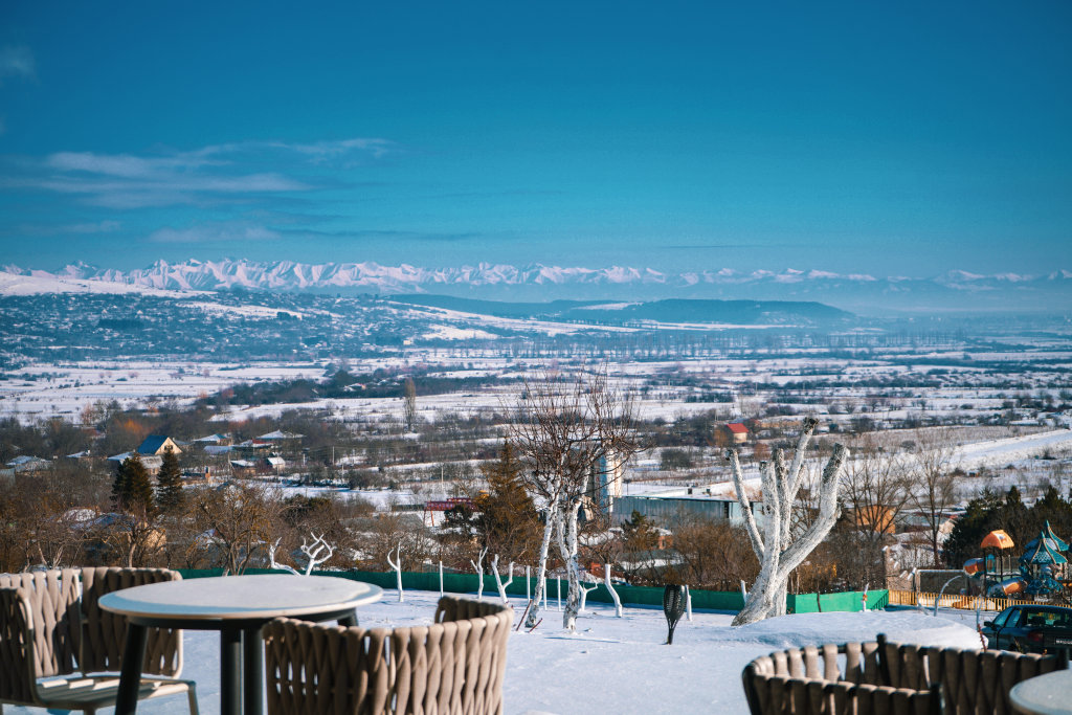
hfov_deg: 28.8
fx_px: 2085
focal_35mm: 70
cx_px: 536
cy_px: 358
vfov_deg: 19.5
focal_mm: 70
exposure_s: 1/640
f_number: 5.6
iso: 50
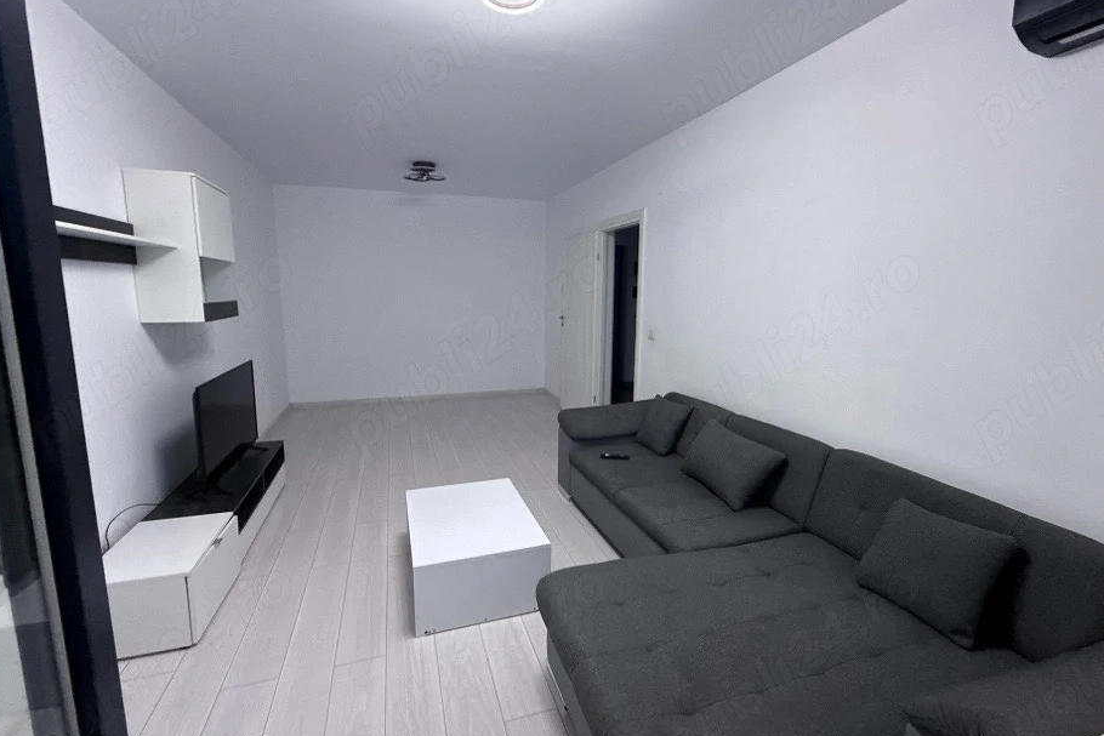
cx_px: 556
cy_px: 361
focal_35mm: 16
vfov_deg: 73.8
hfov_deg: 96.7
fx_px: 491
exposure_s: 1/60
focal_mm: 2.22
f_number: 2.2
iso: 500
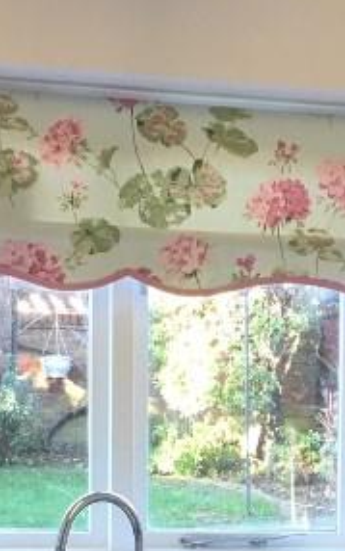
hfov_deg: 11.9
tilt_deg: -6.2
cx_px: 289
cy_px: 597
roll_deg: -0.5
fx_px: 1653
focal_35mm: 110
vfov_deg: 18.3
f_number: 2.2
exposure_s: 1/33
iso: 50
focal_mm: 4.15
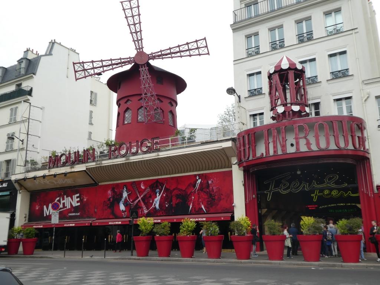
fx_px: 362
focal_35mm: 33
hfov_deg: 55.4
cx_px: 190
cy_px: 142
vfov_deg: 42.9
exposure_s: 1/400
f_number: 3.6
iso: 80
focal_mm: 5.8
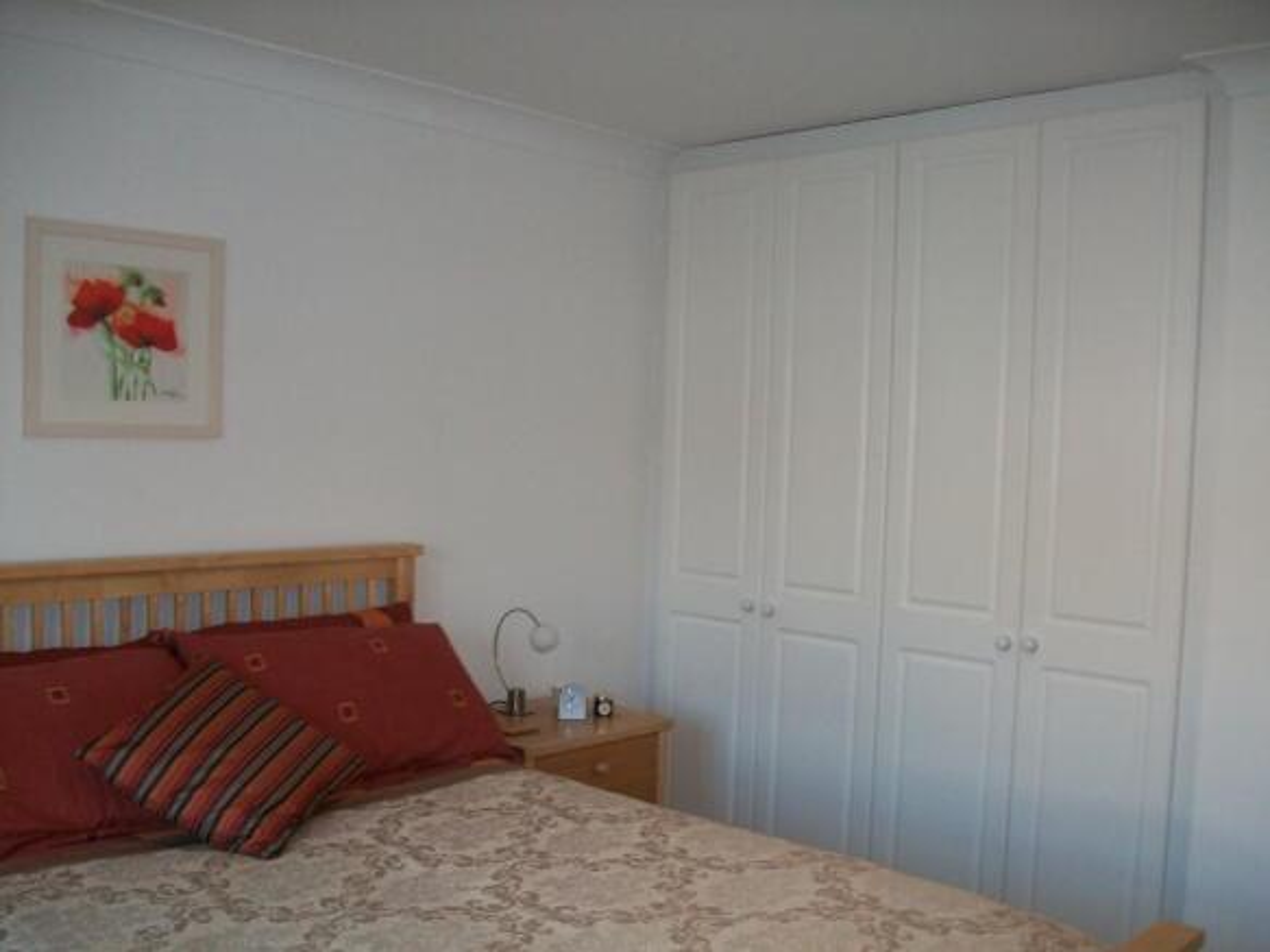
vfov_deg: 41.8
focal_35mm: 34
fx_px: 1247
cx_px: 635
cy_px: 476
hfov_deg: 54.0
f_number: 2.8
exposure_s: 1/50
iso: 120
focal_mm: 5.7
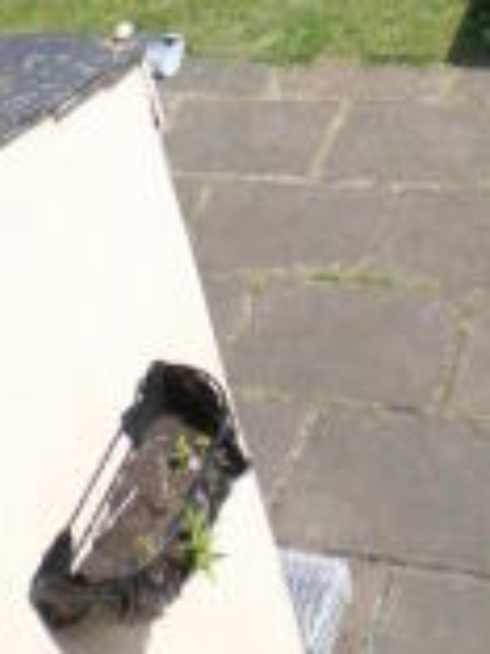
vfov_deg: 24.7
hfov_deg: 20.7
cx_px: 423
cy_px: -157
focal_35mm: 70
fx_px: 1321
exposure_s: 1/1000
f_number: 2.5
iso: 80
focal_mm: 4.5
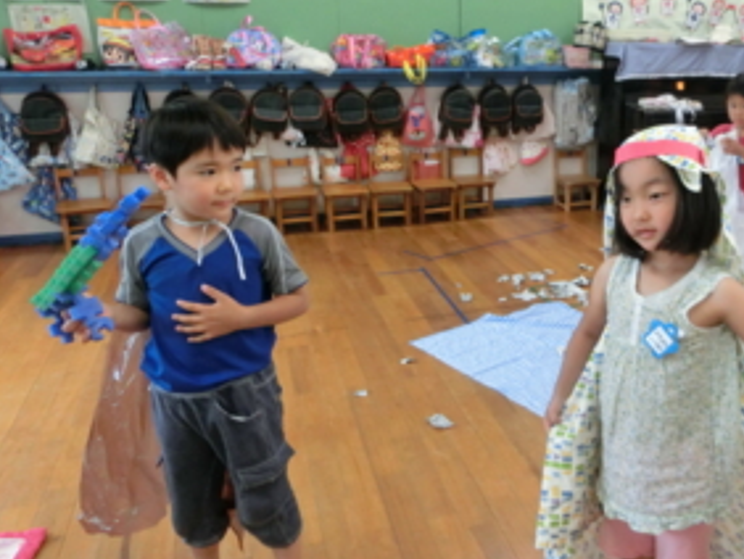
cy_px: 253
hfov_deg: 52.3
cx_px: 525
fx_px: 731
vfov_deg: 41.8
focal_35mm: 34
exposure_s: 1/125
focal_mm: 4.24
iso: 500
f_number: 3
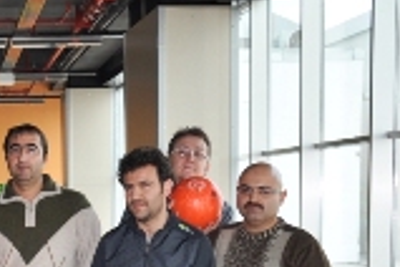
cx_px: -10
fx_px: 1033
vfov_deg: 14.3
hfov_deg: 21.1
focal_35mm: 93
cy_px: 312
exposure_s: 1/125
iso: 400
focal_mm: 22
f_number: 3.8
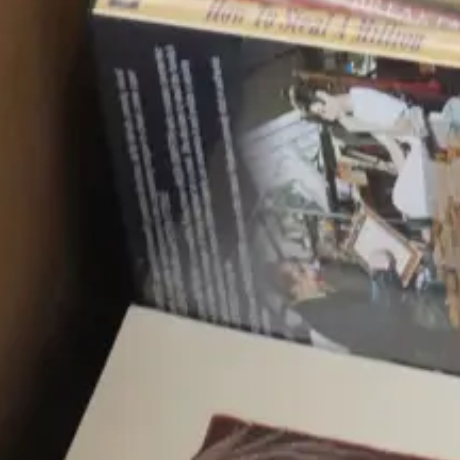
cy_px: 299
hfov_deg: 8.1
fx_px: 3157
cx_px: 803
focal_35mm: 210
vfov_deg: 8.3
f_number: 5.3
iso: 3200
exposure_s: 1/20
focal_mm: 25
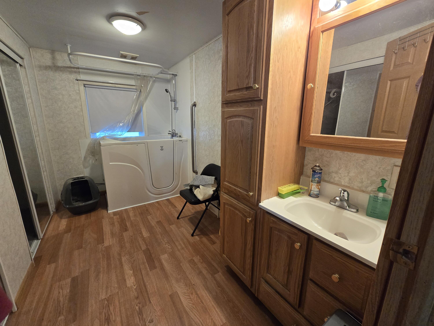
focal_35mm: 13
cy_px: 163
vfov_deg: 89.9
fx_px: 163
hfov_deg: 106.2
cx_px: 217
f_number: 2.2
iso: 320
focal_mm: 2.2
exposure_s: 1/60
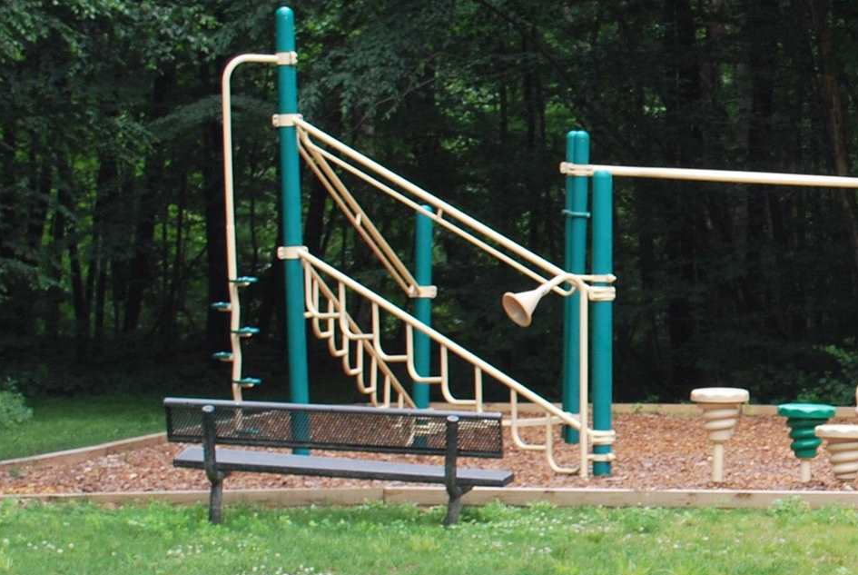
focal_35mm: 156
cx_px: 1262
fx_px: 3723
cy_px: 294
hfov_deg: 12.5
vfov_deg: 8.8
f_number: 5.6
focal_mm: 32
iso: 140
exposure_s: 1/125
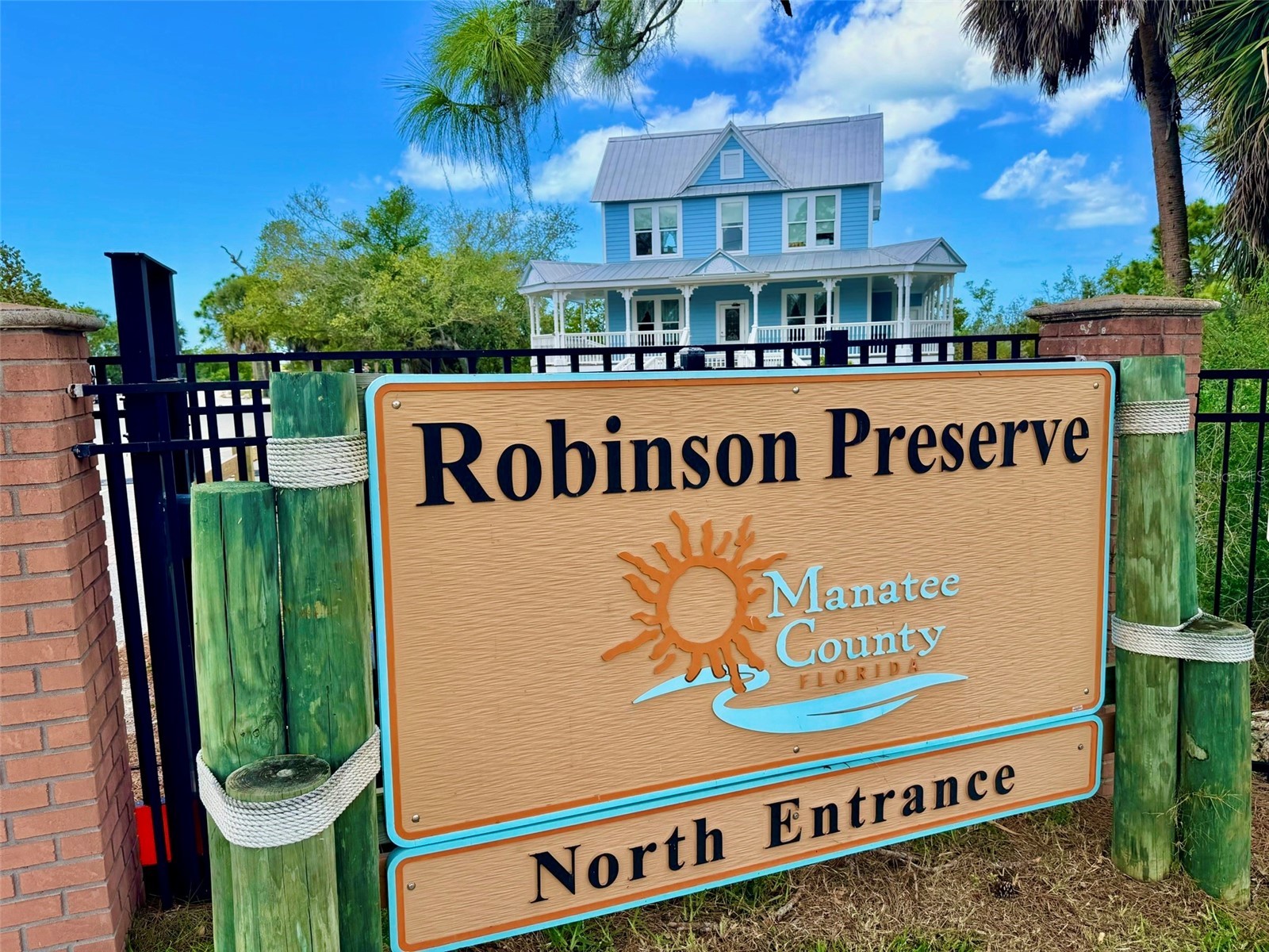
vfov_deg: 56.8
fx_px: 880
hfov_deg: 71.6
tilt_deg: -8.7
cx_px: 634
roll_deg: +1.5
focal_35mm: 24
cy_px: 476
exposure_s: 1/2611
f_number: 1.78
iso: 80
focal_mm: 6.76
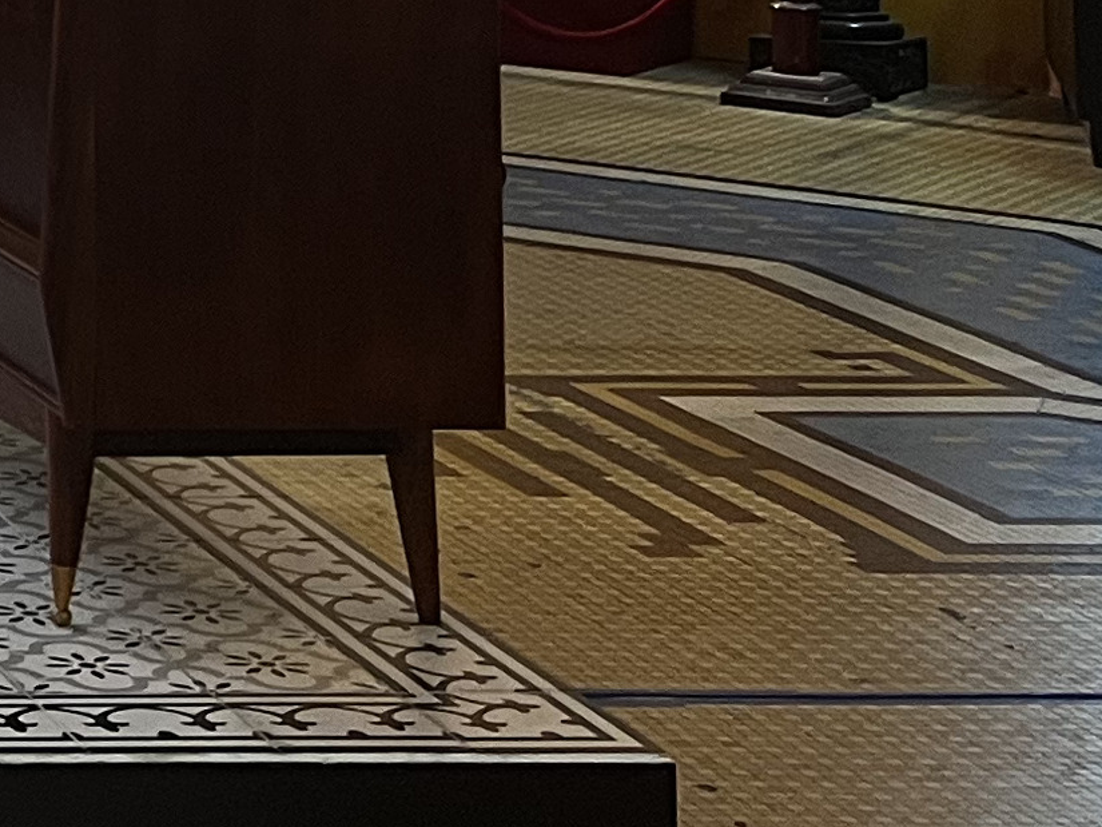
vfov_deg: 11.0
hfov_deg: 12.9
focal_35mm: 126
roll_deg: +0.9
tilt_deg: +0.8
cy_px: -627
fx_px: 4012
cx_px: -1324
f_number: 1.5
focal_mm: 5.7
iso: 125
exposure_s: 1/50
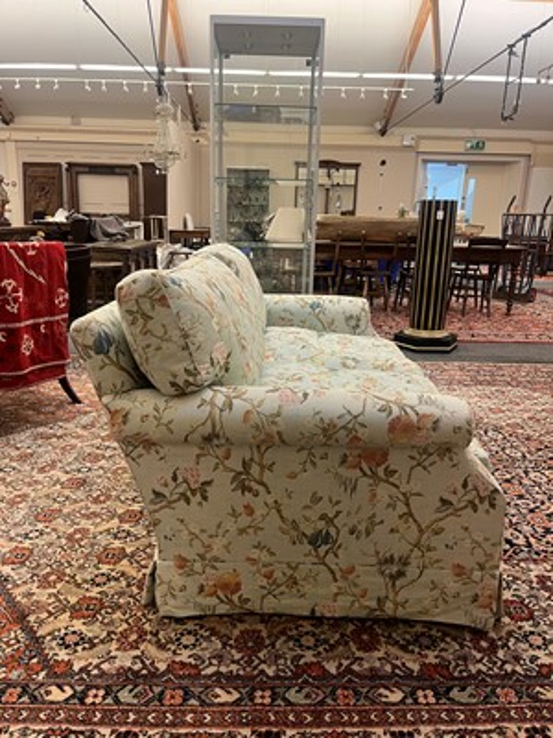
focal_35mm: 26
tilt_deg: -15.4
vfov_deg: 67.3
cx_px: 276
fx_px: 554
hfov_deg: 53.1
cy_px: 369
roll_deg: -1.8
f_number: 1.6
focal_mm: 5.1
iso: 200
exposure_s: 1/50
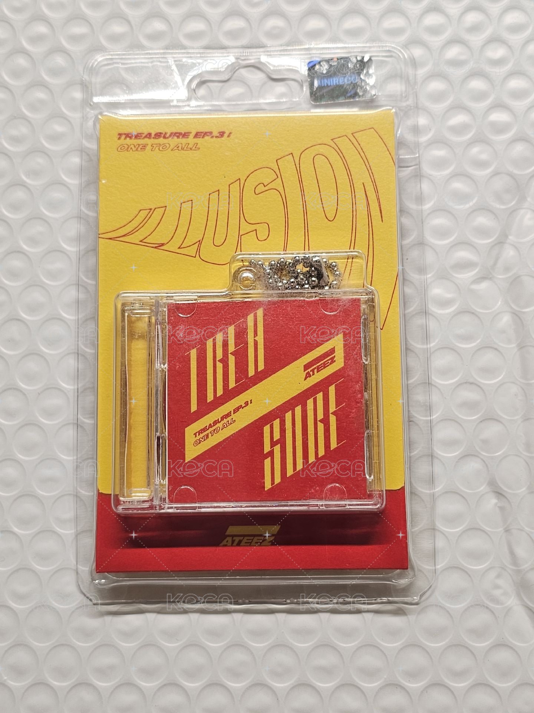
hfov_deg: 58.9
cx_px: 267
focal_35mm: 23
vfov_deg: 73.9
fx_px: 473
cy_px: 356
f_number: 1.7
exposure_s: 1/60
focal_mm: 6.3
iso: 80
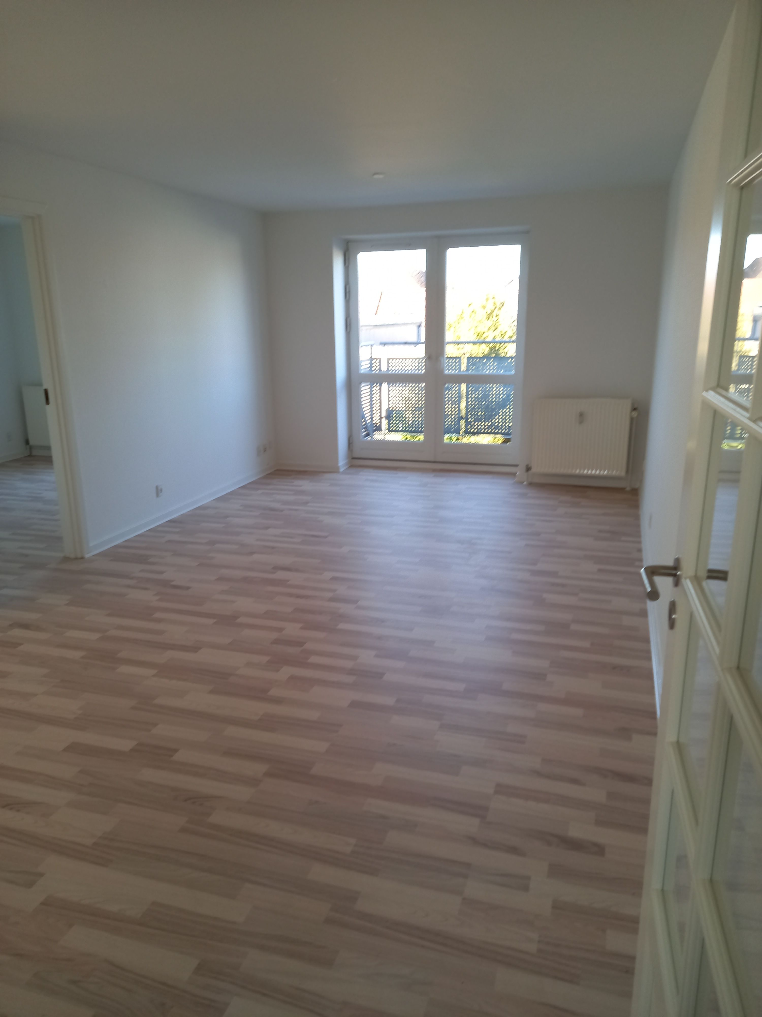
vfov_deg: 69.4
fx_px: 734
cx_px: 381
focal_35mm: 25
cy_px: 508
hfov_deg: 54.9
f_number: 2
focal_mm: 4.6
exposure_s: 1/60
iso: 80
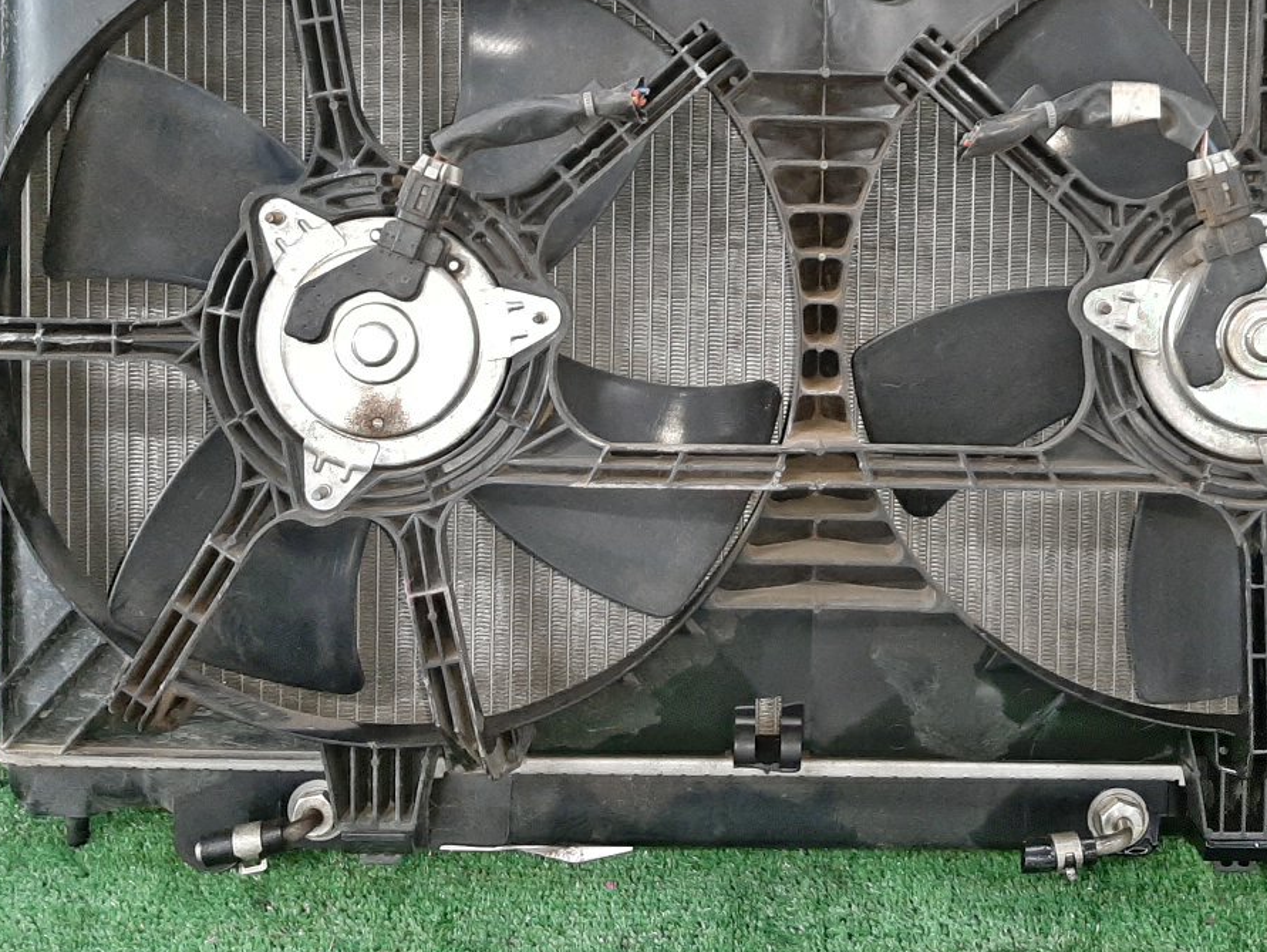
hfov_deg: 44.4
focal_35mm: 42
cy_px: 277
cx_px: 805
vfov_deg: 33.9
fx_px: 1538
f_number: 1.7
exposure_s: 1/25
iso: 225
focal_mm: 3.93
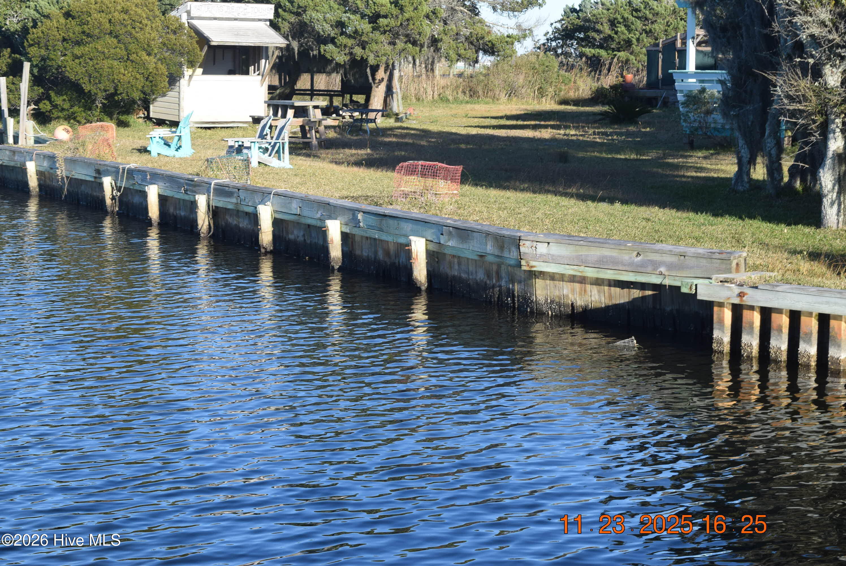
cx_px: 423
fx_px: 1940
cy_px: 283
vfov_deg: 16.6
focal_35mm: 82
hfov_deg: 24.6
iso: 200
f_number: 8
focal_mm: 55
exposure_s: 1/250
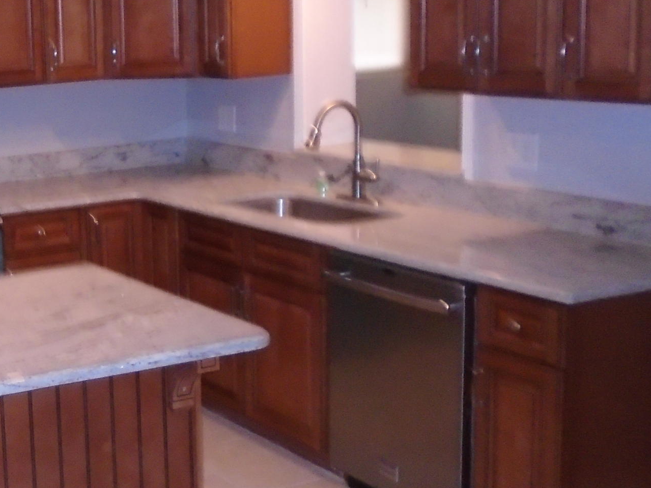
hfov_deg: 28.6
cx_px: -73
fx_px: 1147
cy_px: 223
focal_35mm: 61
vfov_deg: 24.0
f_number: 3.2
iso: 400
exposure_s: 1/30
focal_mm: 4.6
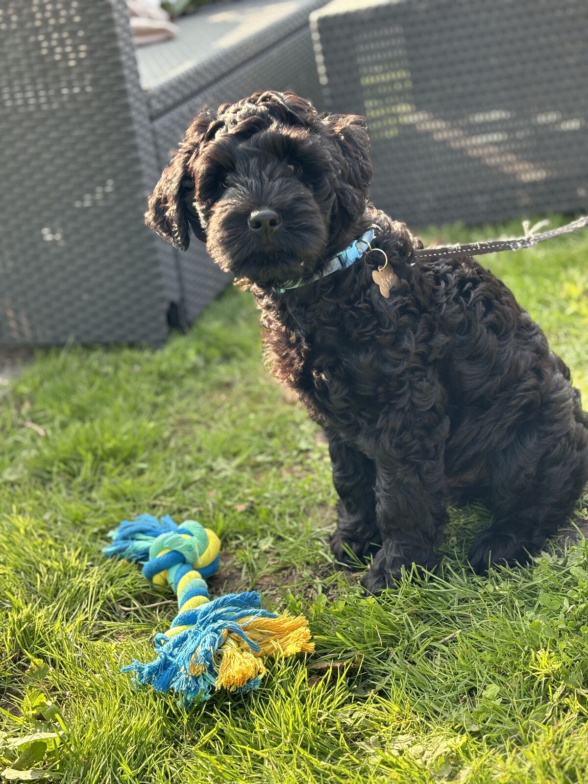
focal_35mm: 52
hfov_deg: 28.0
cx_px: 294
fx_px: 1178
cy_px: 392
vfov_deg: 36.8
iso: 32
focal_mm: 5.96
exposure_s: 1/223
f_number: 1.6
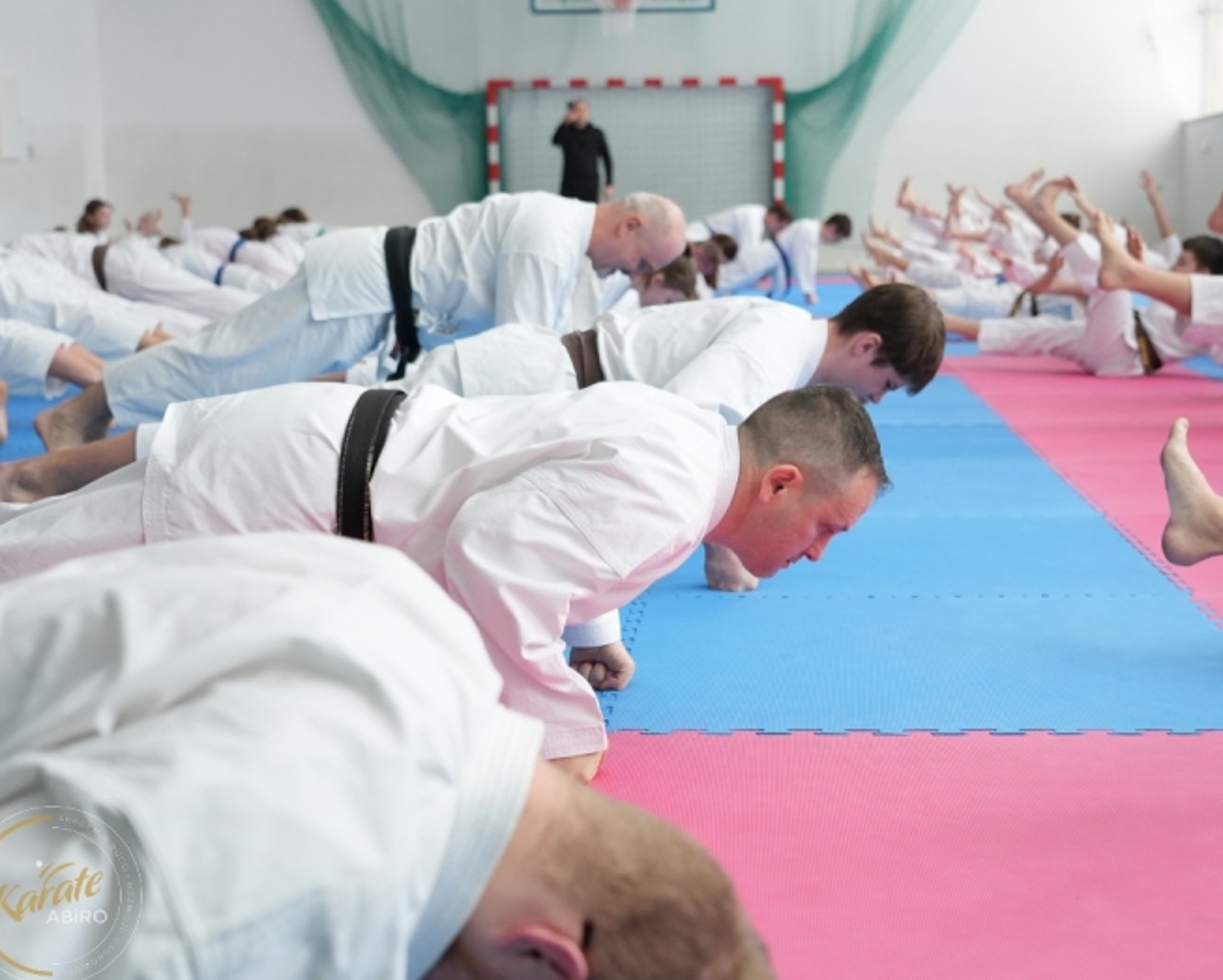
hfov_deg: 34.7
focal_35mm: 54
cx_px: 708
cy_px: 490
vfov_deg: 28.1
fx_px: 1955
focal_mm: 47
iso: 3200
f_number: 4
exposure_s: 1/500
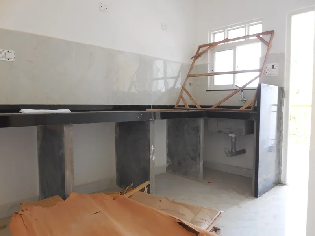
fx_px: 237
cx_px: 158
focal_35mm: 26
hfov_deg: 67.3
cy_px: 118
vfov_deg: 53.1
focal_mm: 4.6
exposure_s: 1/30
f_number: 3.5
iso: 400
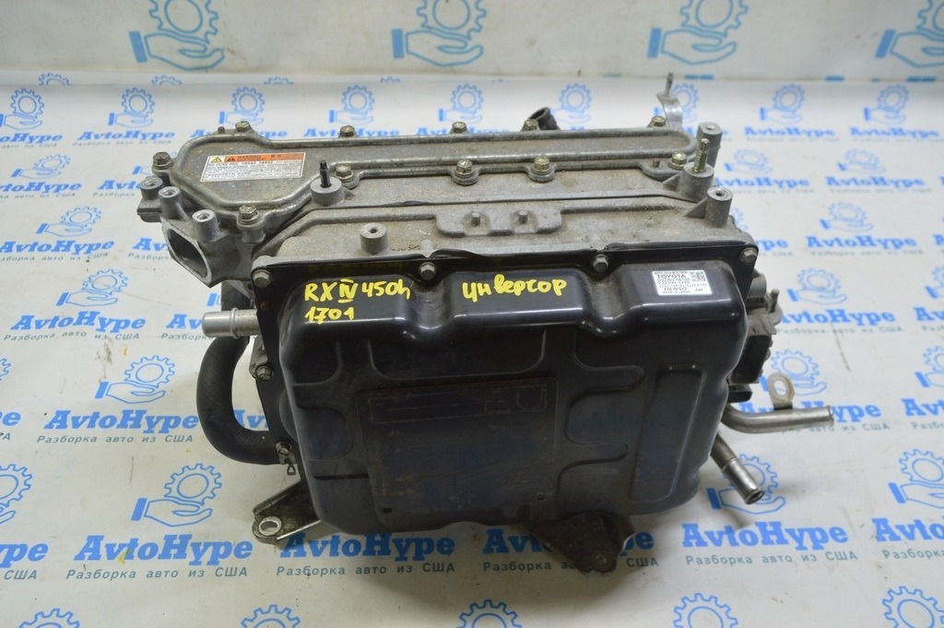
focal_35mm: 30
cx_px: 472
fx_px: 786
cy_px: 314
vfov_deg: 43.5
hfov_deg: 62.0
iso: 400
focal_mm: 20
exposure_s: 1/20
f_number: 5.6
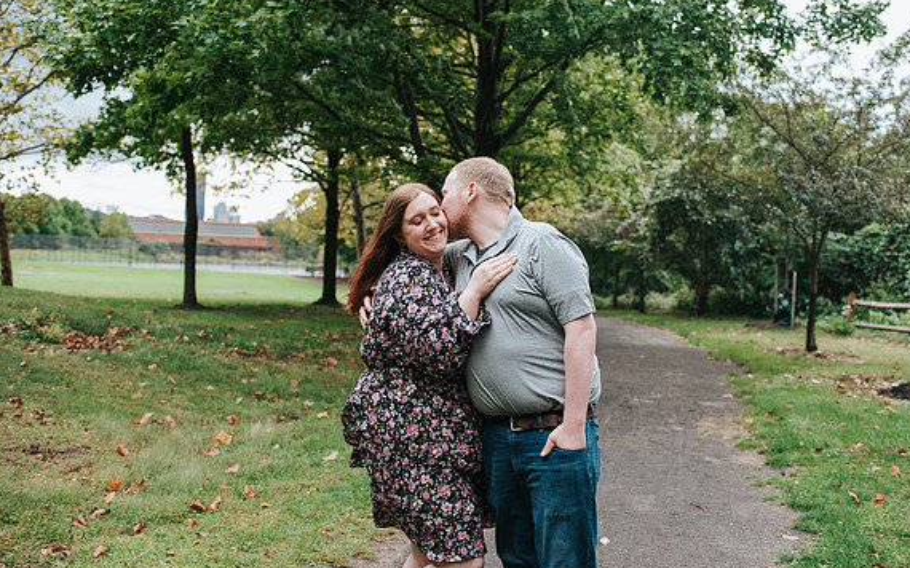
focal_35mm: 39
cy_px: 270
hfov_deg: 50.4
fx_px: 967
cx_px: 477
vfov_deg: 32.7
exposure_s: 1/400
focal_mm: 35
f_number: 3.2
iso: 1000
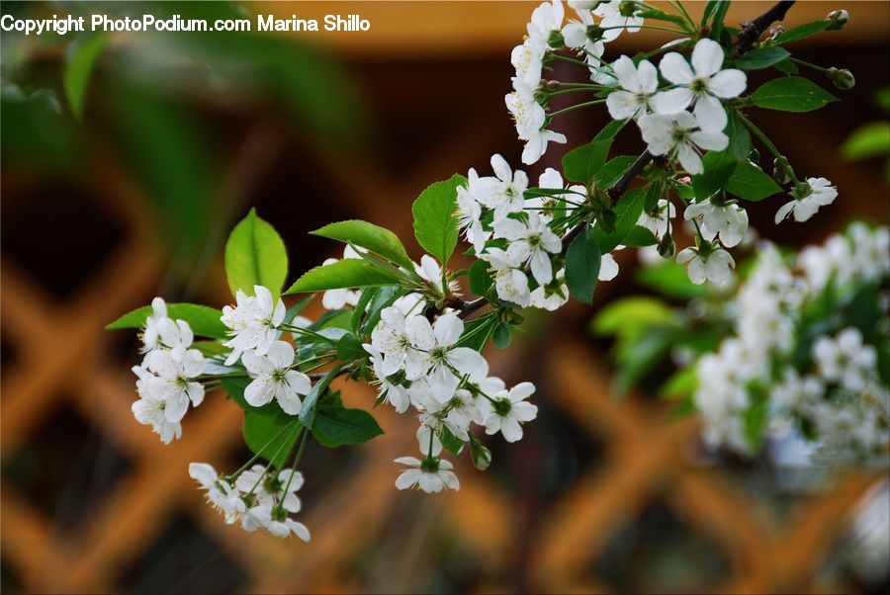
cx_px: 445
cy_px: 298
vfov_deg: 5.4
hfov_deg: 8.1
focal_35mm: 255
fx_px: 6310
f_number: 5.6
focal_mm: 170
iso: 100
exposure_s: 1/80
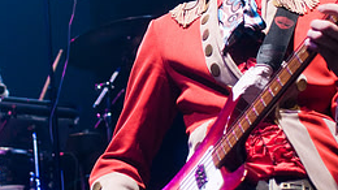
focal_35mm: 140
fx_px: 1254
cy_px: 15
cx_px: 61
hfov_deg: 15.2
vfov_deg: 8.6
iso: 640
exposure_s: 1/200
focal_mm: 40
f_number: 2.8
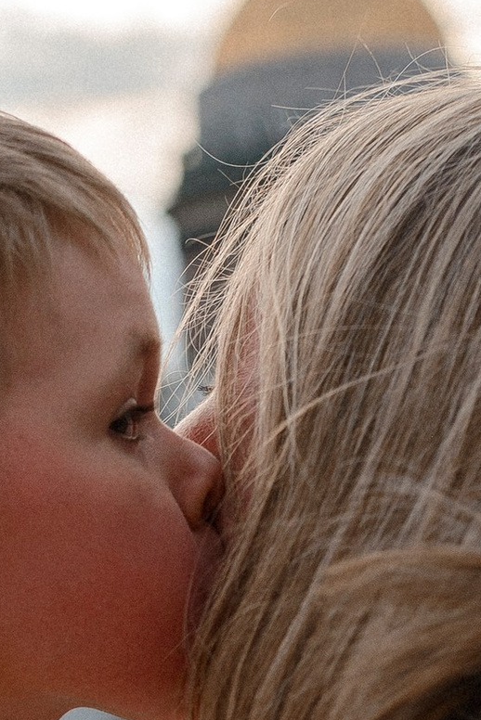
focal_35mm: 173
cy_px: 722
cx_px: -52
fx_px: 3464
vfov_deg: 11.7
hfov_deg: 7.9
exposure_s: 1/320
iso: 125
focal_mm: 35
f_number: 3.5
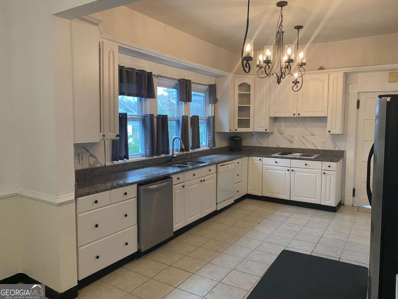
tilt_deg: -5.6
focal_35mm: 26
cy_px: 150
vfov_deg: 53.1
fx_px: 299
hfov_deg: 67.3
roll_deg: -1.3
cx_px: 199
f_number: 1.8
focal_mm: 4.25
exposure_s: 1/60
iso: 200
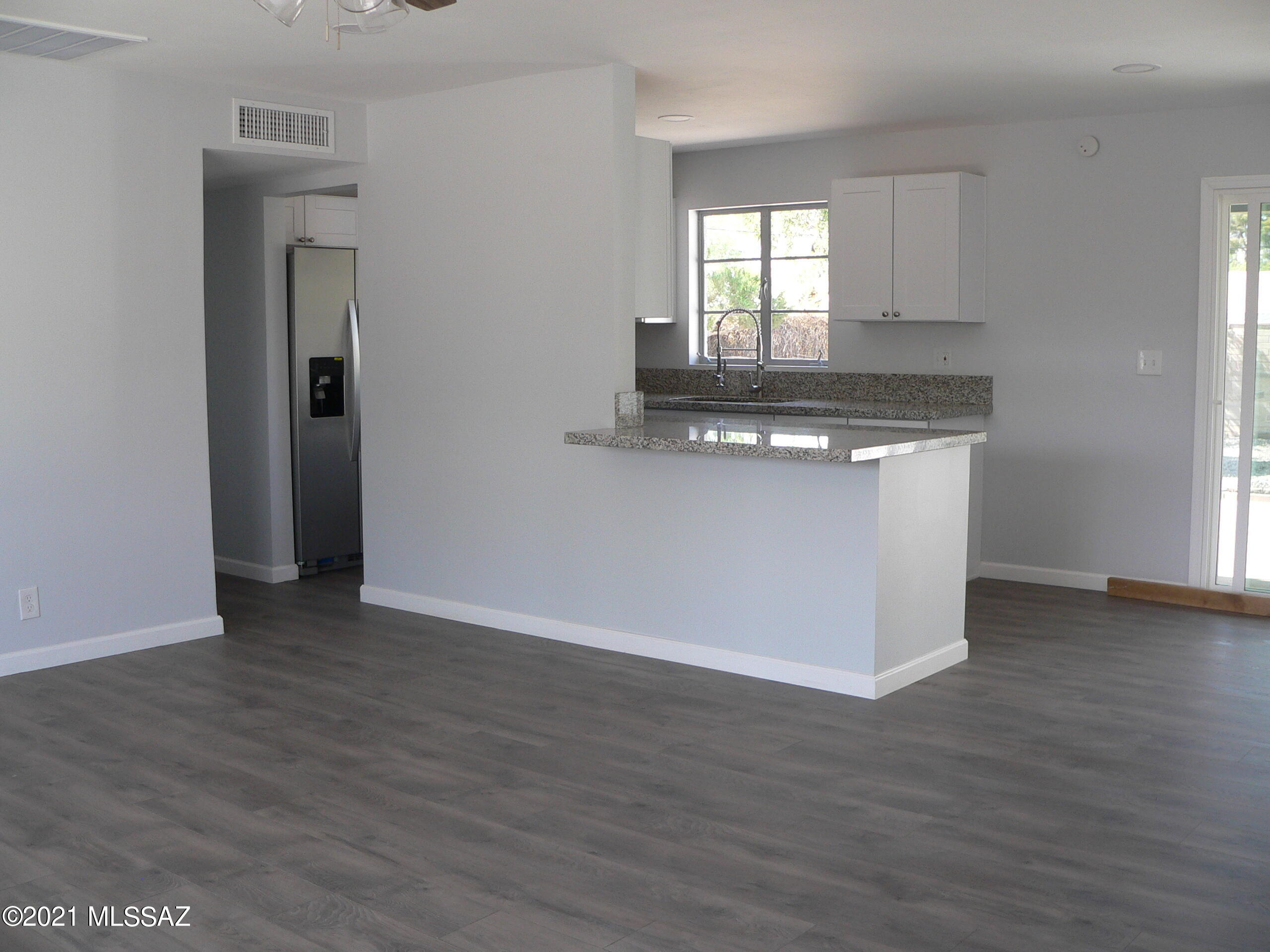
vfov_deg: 39.7
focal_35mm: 36
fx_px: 1321
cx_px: 635
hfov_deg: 51.4
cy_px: 476
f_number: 2.8
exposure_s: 1/60
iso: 100
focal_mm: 6
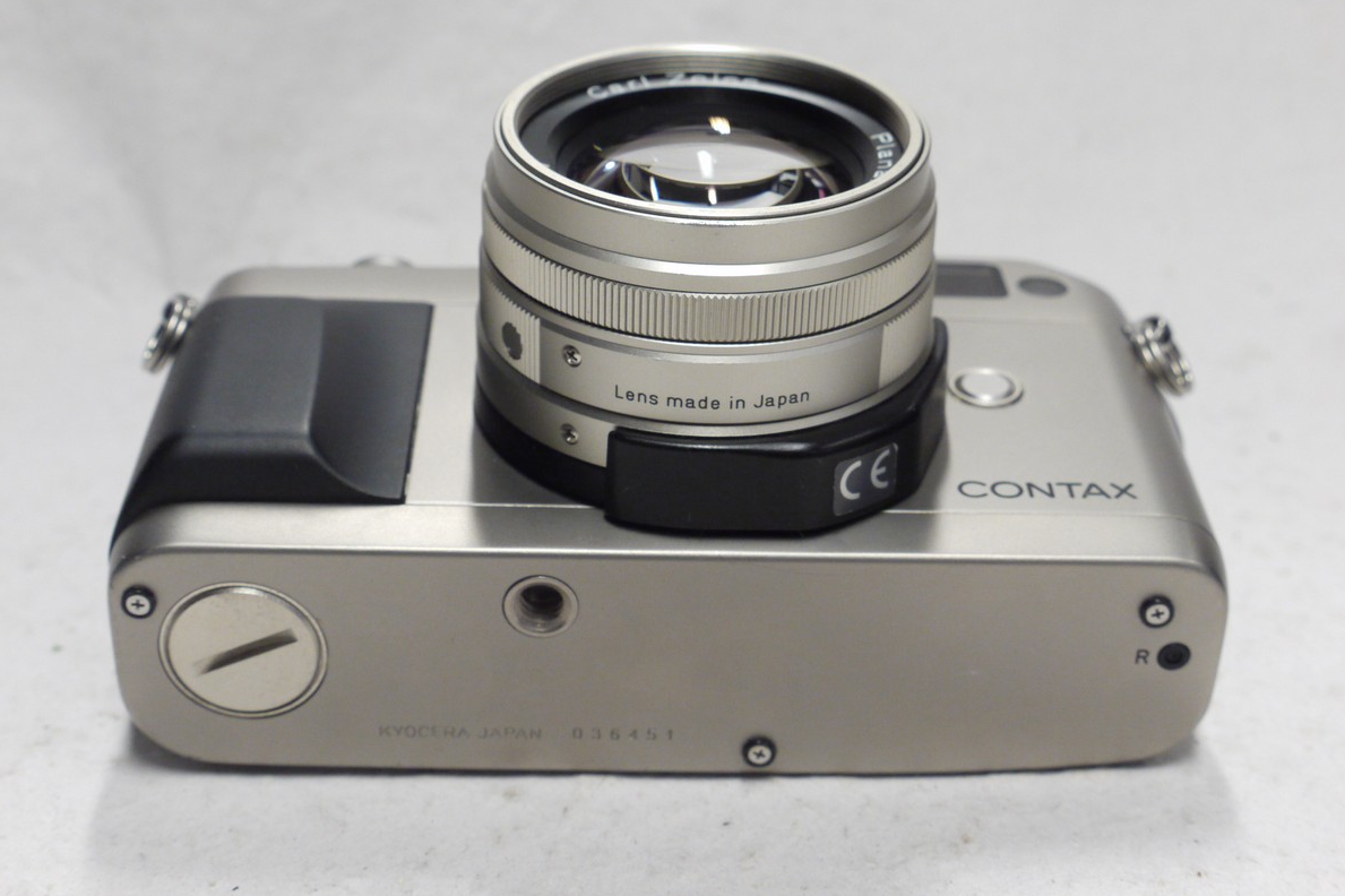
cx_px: 673
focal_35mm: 63
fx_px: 2353
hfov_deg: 31.9
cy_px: 423
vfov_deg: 21.6
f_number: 8
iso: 800
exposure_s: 1/25
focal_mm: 30
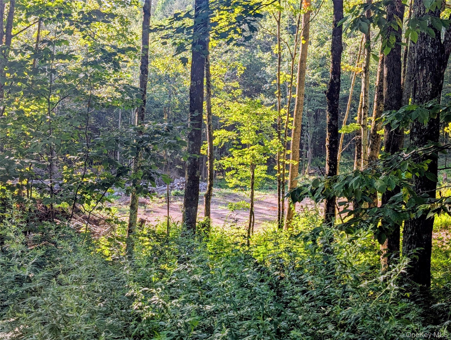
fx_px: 639
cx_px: 226
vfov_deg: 29.7
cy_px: 170
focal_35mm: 49
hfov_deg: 38.9
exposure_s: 1/215
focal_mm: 6.9
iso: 22
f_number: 1.68
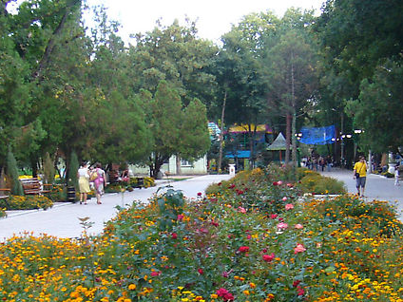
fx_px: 990
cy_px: 222
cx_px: 190
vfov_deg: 17.3
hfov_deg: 23.0
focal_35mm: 85
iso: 80
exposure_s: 1/40
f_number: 3
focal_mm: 6.6
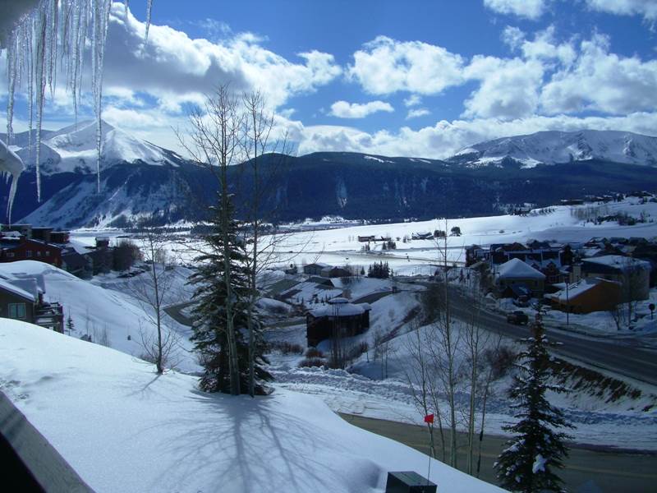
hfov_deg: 49.0
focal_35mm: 38
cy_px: 246
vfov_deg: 37.7
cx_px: 328
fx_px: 721
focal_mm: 7.9
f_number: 5.6
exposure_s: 1/1250
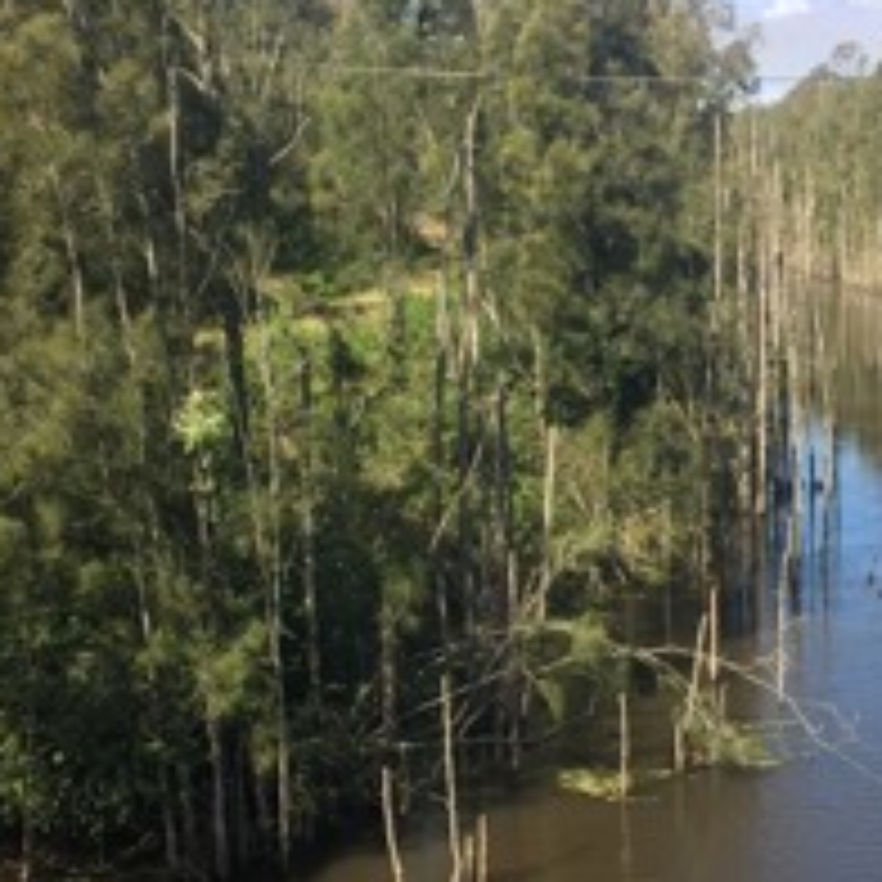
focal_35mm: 68
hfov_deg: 25.3
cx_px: 495
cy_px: 540
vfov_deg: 25.3
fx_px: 1960
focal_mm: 4.15
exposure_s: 1/920
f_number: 2.2
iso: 32
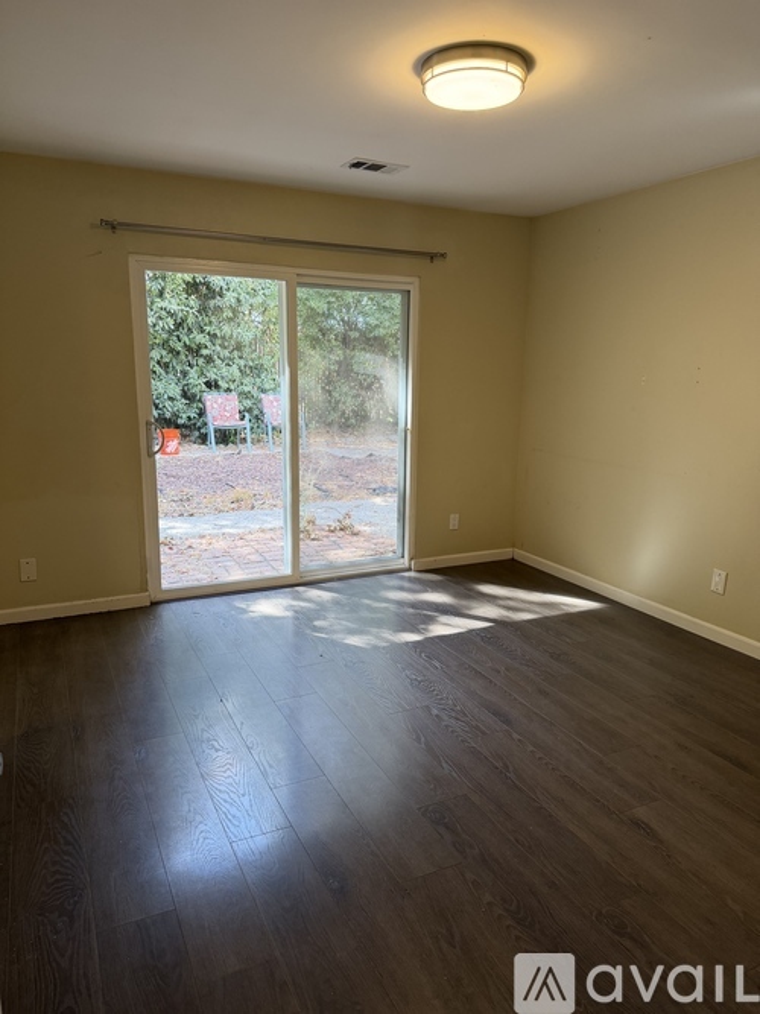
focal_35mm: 24
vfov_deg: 71.6
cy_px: 507
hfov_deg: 56.8
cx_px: 380
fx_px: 703
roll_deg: -0.5
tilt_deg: -11.3
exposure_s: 1/120
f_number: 1.78
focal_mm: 6.76
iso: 160
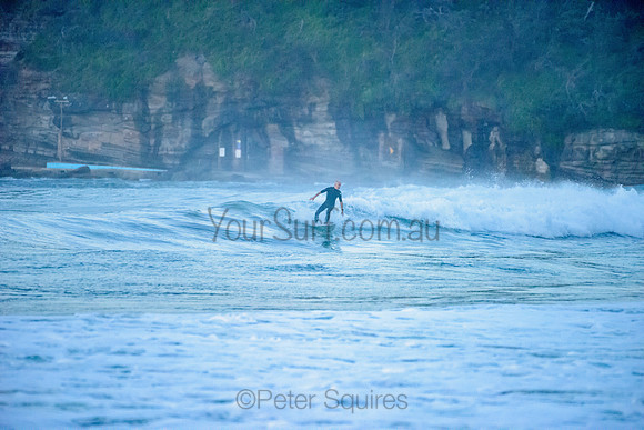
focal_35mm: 500
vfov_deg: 2.8
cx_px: 322
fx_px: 8950
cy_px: 215
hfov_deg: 4.1
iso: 9000
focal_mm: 500
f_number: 5.6
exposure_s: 1/1250
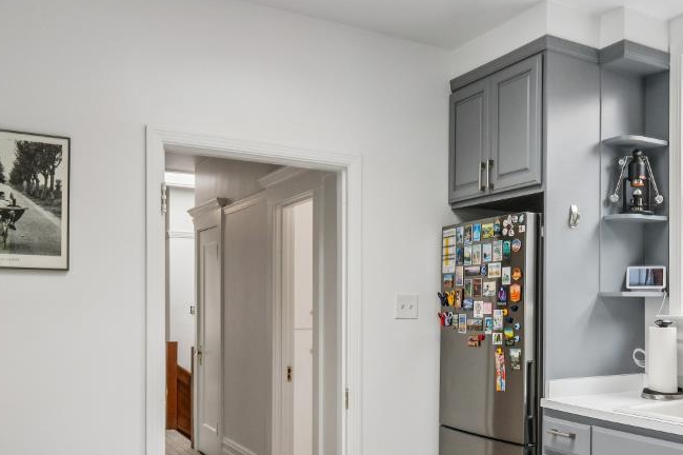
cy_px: 312
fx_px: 702
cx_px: 493
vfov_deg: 35.5
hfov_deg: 50.3
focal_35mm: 37
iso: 800
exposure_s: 1/250
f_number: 8
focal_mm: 16
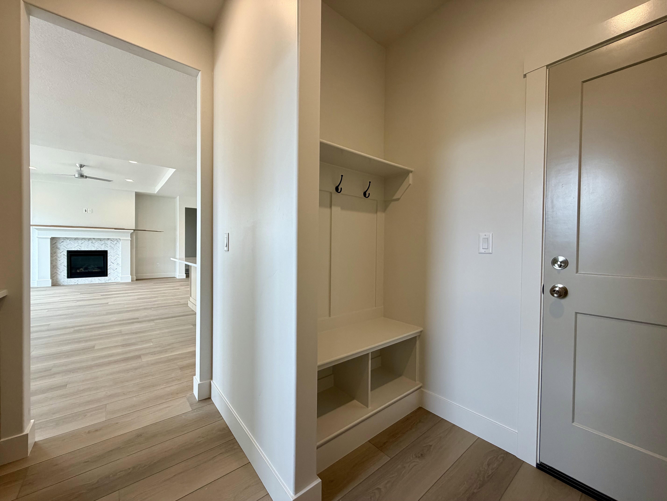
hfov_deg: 102.1
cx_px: 334
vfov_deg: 85.7
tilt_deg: -0.6
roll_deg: -0.6
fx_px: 270
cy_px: 250
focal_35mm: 14
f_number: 2.2
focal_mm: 2.22
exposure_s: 1/120
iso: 125
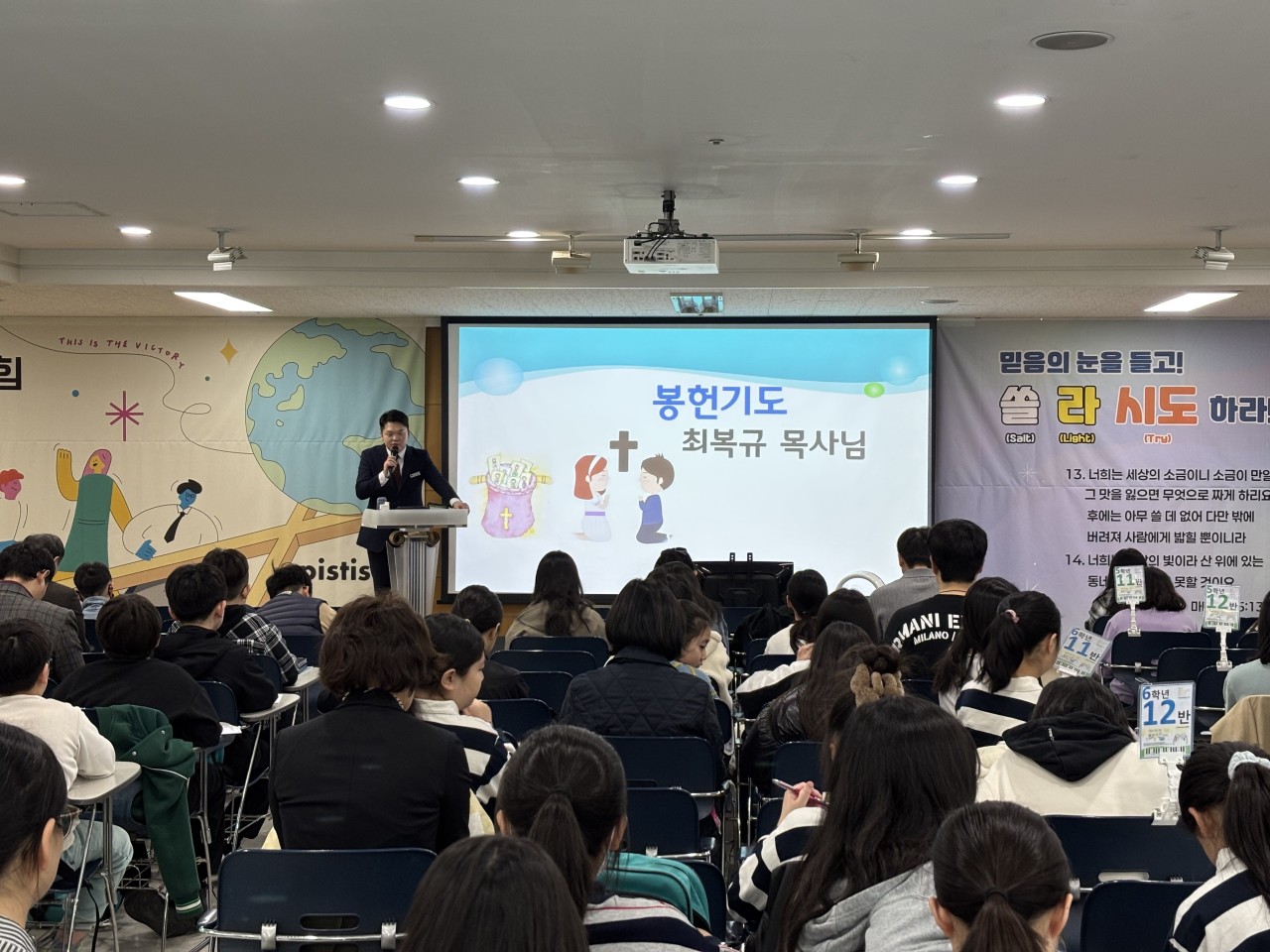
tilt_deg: +0.2
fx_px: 1908
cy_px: 476
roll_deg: -1.4
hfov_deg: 36.8
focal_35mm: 52
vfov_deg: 28.0
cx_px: 635
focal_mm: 5.96
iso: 50
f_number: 1.6
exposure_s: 1/60
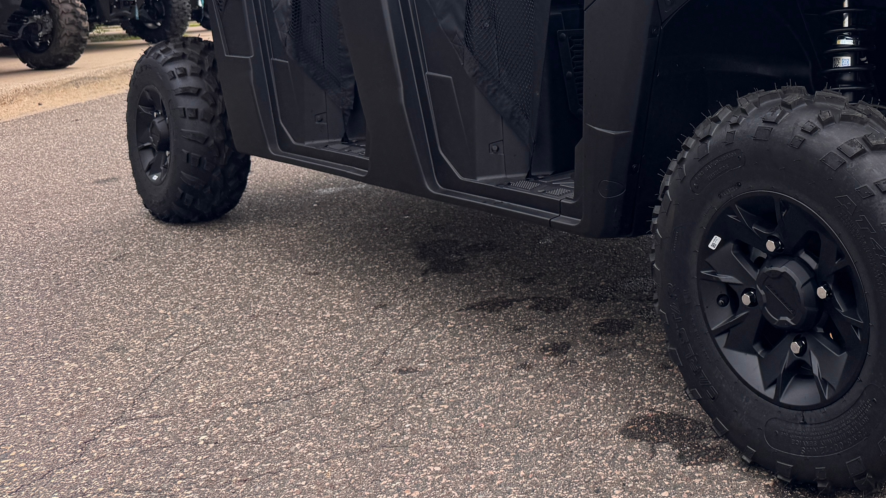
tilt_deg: -1.7
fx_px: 1034
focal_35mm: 44
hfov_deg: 44.5
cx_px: 690
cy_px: -16
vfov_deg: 25.6
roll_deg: +2.5
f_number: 1.78
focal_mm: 6.76
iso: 80
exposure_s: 1/3802
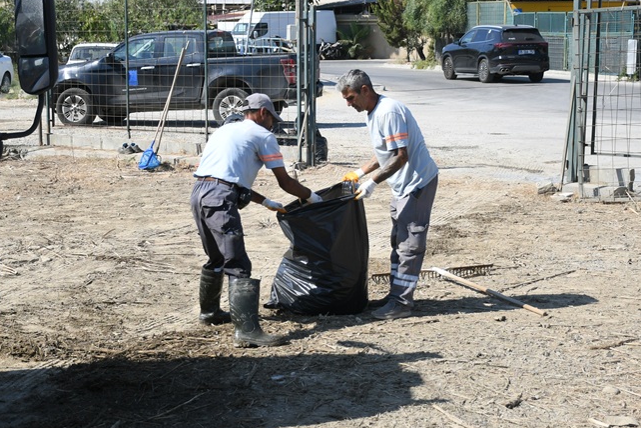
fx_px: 1389
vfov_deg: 17.5
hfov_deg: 26.0
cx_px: 295
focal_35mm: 78
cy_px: 200
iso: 160
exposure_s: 1/1250
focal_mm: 30
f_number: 4
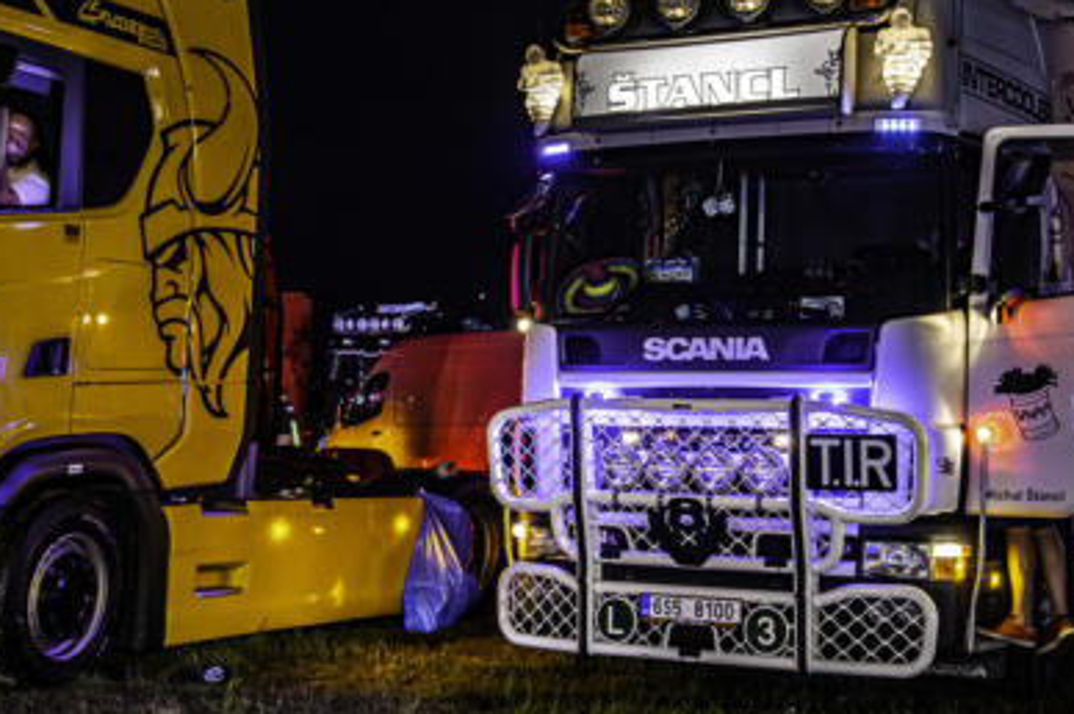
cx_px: 675
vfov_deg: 23.3
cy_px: 342
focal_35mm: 58
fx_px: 1729
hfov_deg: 34.3
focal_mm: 30
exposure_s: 1/4
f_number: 4.2
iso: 640
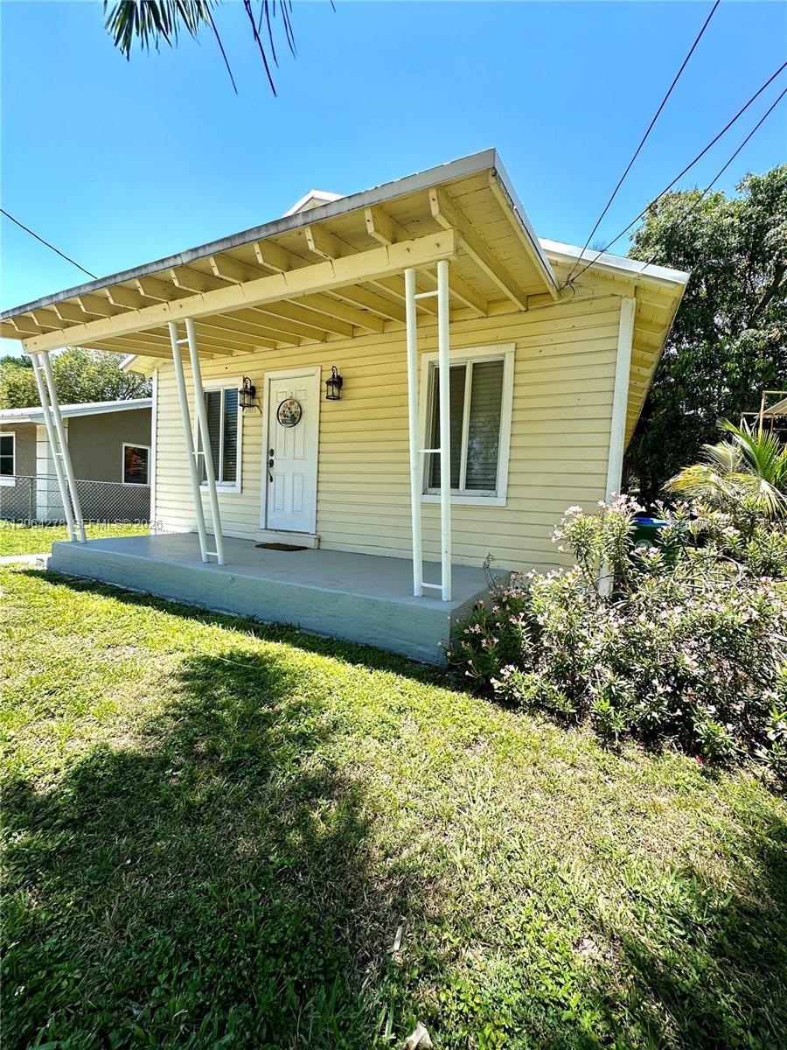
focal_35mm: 14
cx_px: 394
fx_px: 424
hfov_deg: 85.7
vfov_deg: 102.1
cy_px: 525
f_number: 2.2
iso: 40
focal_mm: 2.22
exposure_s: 1/658
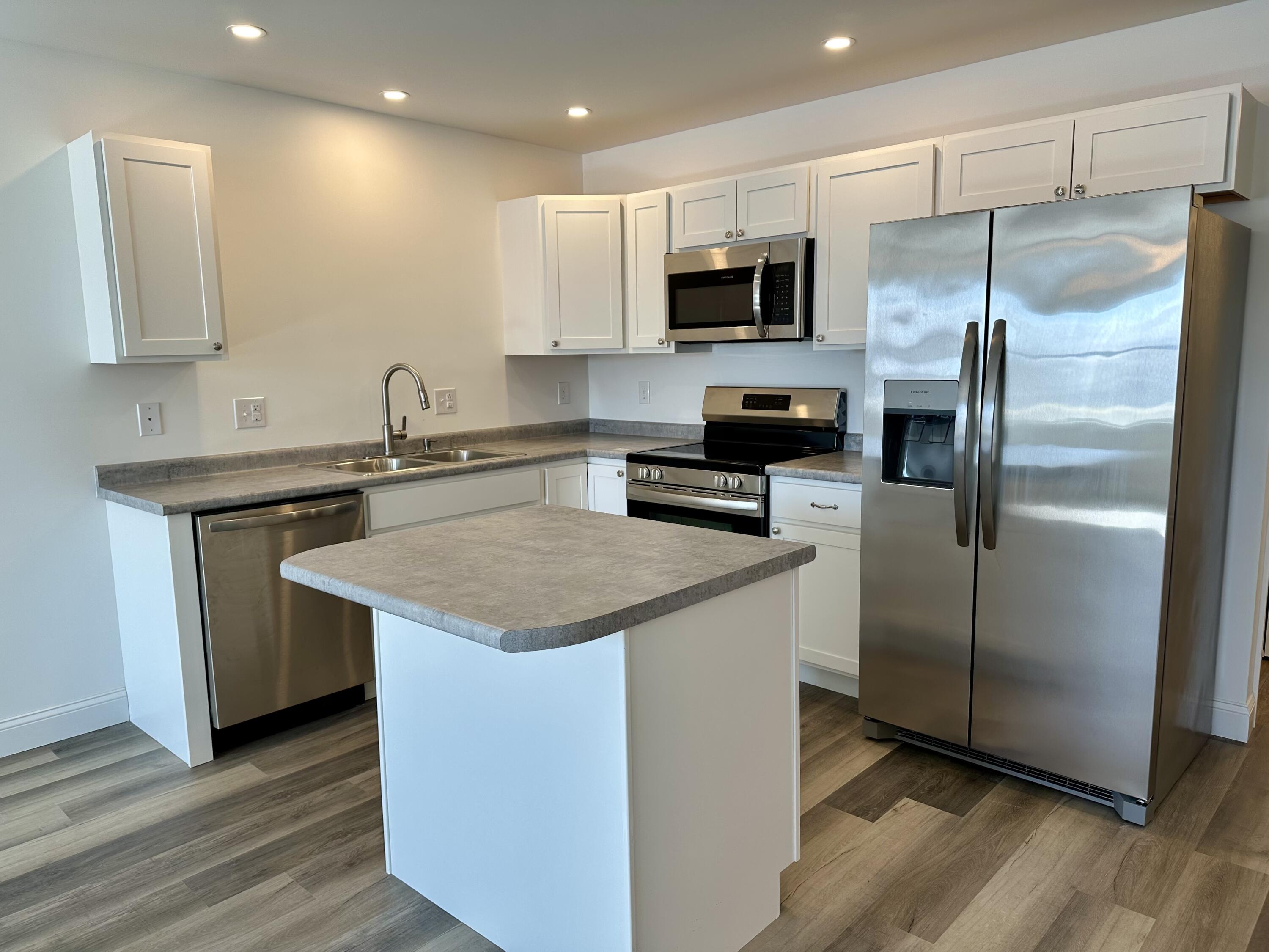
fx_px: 880
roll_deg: +1.2
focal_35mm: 24
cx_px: 634
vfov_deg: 56.8
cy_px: 476
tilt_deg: -8.4
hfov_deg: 71.6
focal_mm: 6.86
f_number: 1.78
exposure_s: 1/148
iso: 64
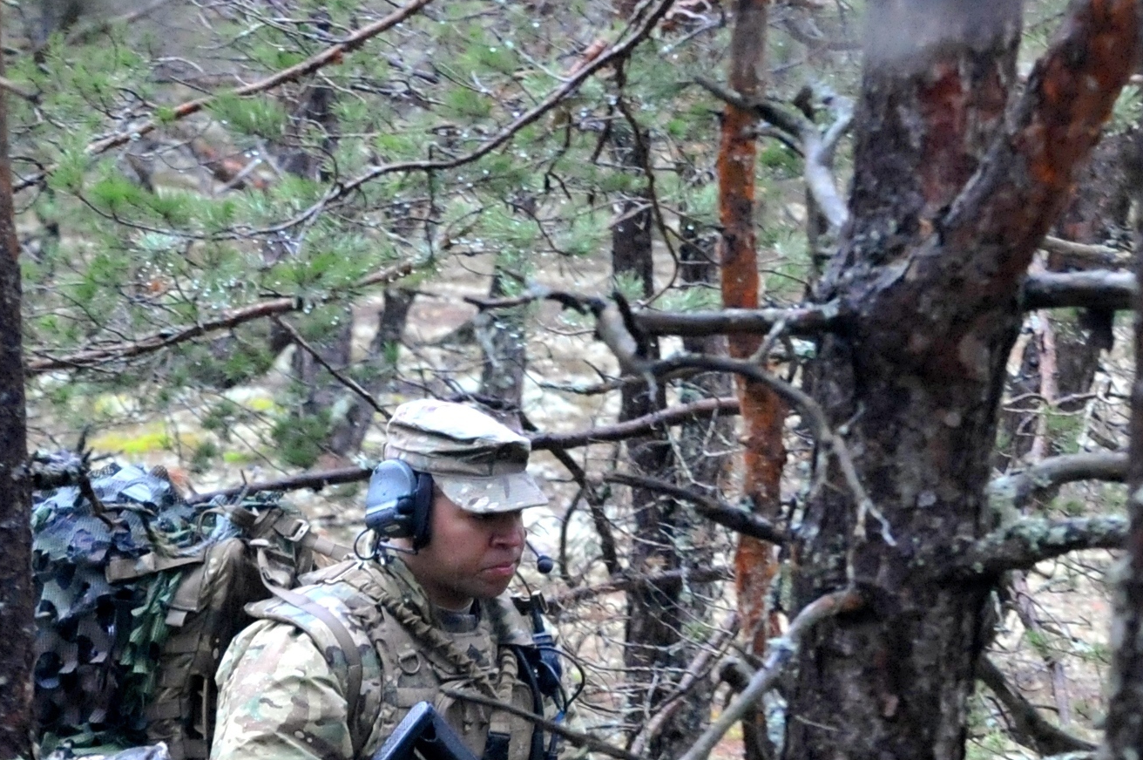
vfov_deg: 3.7
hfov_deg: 5.6
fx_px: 11661
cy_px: 1115
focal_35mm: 368
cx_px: 412
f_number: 5
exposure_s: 1/125
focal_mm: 75
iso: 1000
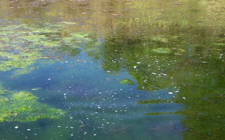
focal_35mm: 57
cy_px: 77
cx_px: 66
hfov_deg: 35.2
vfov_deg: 22.7
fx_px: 349
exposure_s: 1/320
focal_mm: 6.3
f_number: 2.8
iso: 80
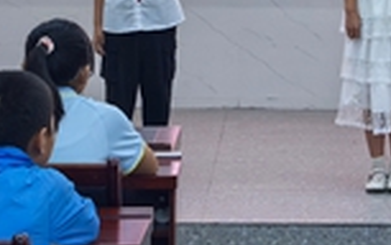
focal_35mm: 182
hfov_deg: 11.5
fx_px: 1942
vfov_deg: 7.1
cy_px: -143
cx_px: 284
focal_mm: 6.98
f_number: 2
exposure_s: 1/333
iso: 320
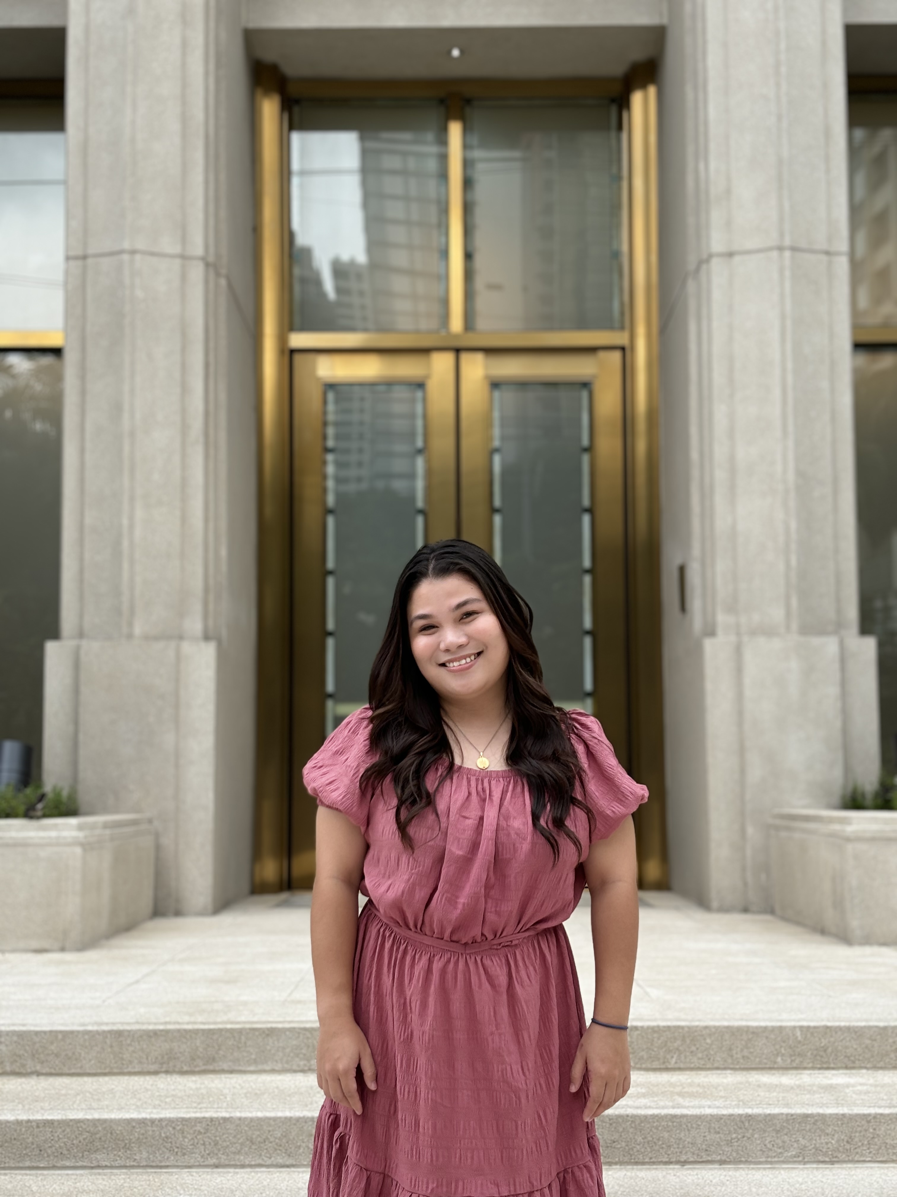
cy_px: 598
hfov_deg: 28.0
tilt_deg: +5.8
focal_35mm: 52
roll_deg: -0.7
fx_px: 1797
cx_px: 448
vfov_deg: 36.8
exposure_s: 1/176
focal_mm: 5.96
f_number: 1.6
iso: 32
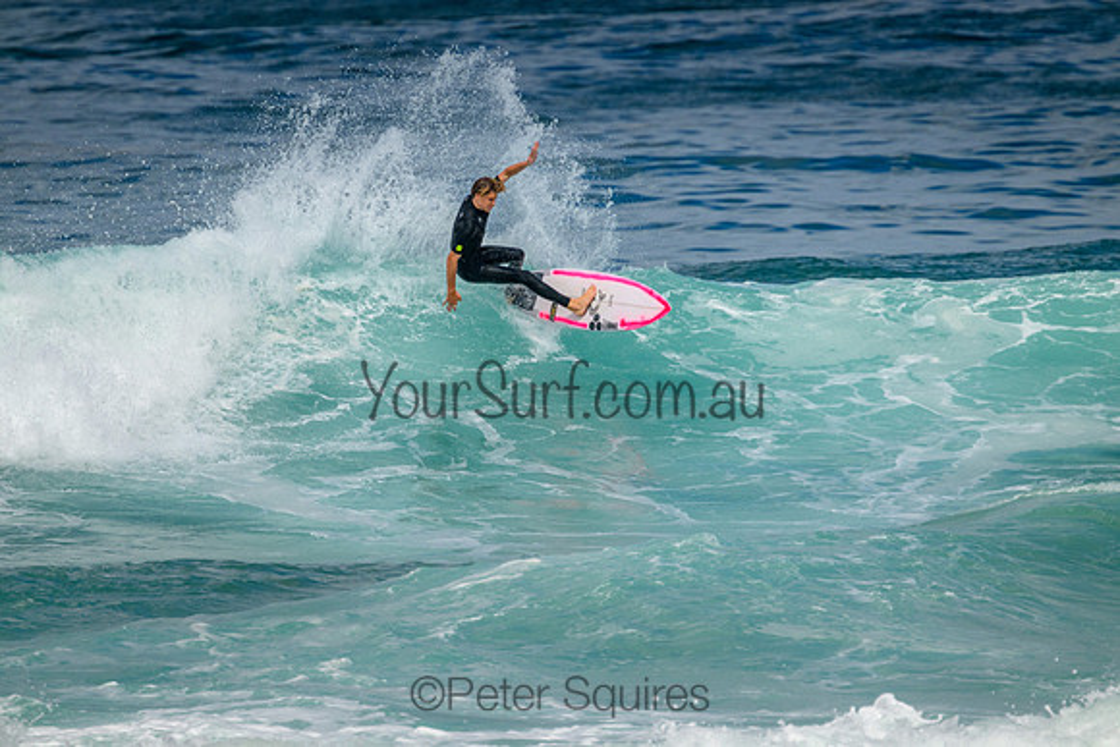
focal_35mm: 800
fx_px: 24894
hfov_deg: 2.6
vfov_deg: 1.7
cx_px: 560
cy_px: 374
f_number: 11
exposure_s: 1/2000
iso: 560
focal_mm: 800
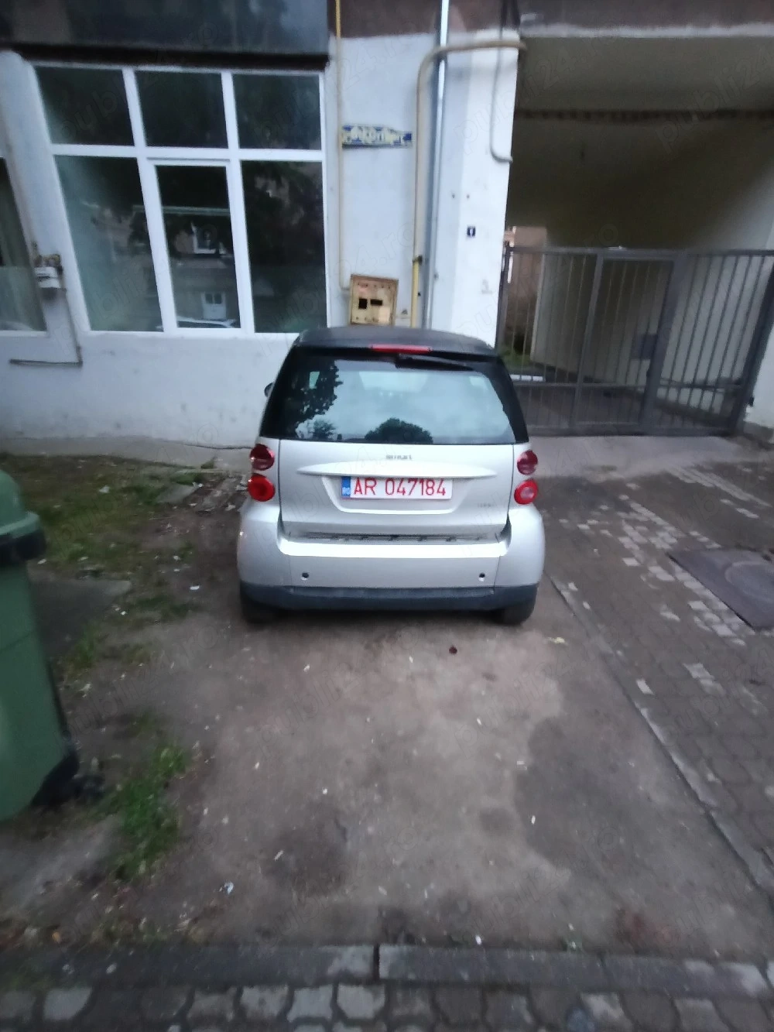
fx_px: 477
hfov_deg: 78.1
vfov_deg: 94.5
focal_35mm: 16
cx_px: 387
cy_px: 516
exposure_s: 1/16.7
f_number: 2.2
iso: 1000
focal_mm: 1.68
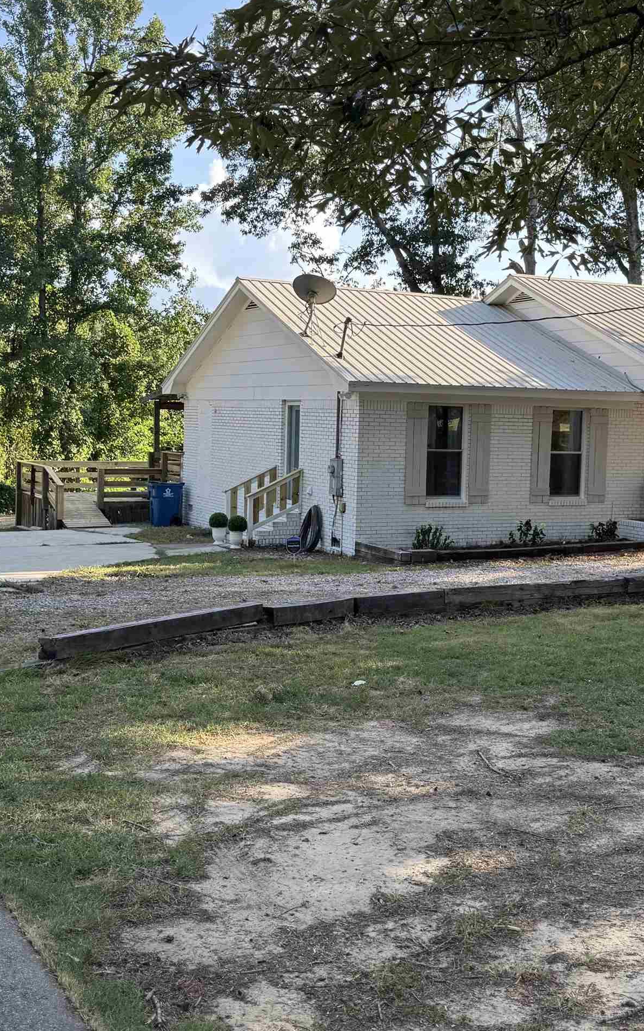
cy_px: 478
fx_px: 1152
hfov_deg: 31.2
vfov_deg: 48.2
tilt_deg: -3.3
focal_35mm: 41
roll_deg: -1.4
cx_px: 377
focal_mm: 6.76
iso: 80
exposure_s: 1/577
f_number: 1.78
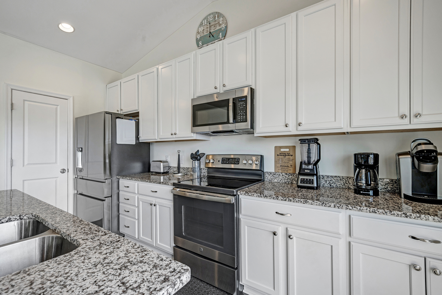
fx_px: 184
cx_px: 221
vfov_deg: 77.3
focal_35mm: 15
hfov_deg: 100.4
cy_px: 148
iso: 320
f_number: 8
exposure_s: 1/40
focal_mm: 15
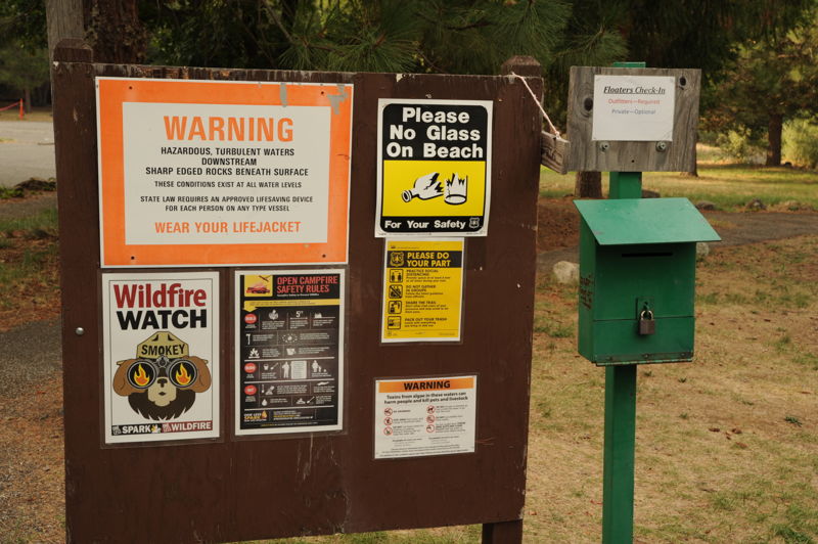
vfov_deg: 28.0
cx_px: 409
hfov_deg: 41.1
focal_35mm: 48
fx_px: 1090
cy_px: 272
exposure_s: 1/60
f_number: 10
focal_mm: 48
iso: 200
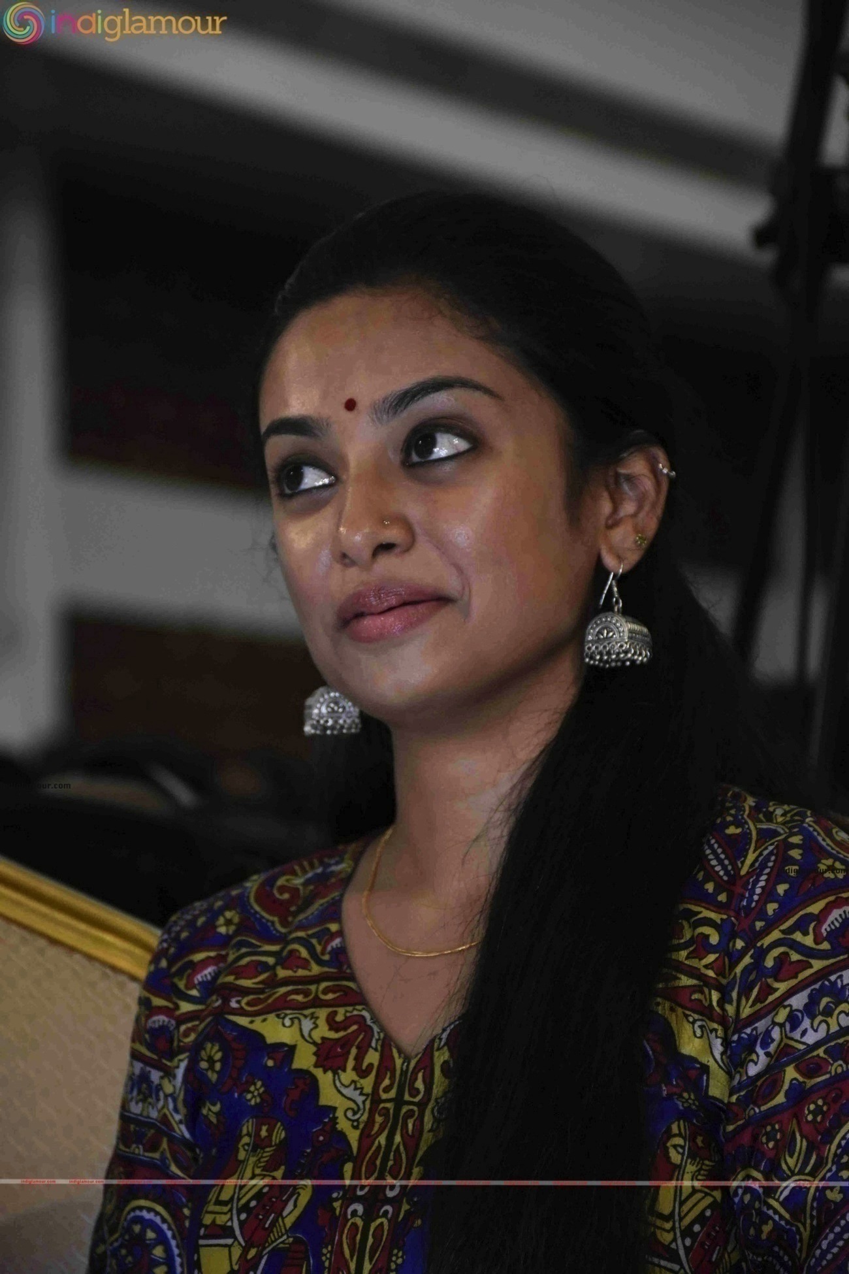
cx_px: 424
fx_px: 5306
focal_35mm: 150
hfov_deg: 9.1
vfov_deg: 13.7
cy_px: 637
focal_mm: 100
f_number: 5.6
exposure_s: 1/100
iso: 2500
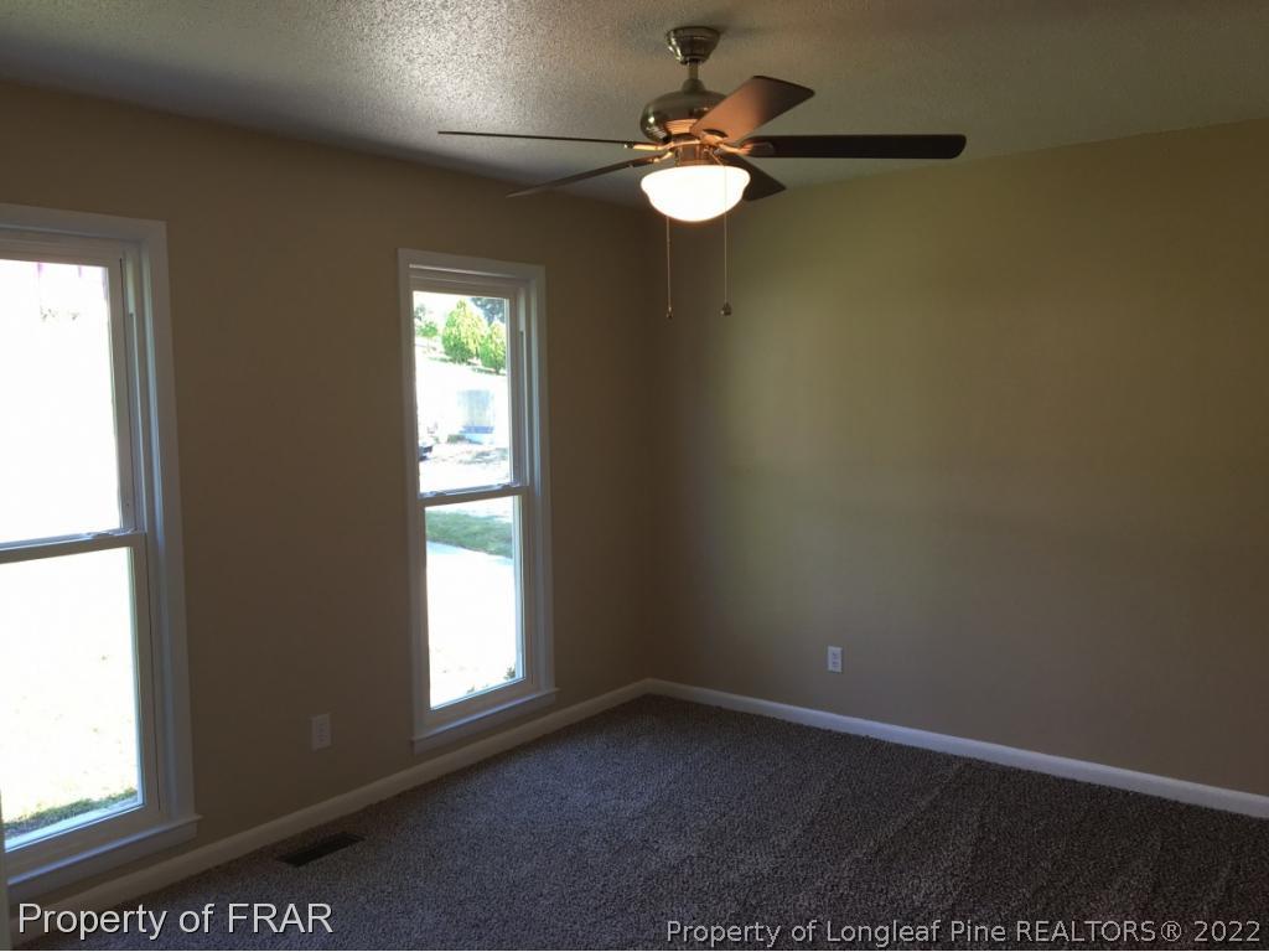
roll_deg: +1.6
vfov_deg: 48.2
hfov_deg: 61.7
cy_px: 476
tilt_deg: -5.3
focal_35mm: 29
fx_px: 1063
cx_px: 634
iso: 32
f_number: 2.2
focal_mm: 4.15
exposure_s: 1/40
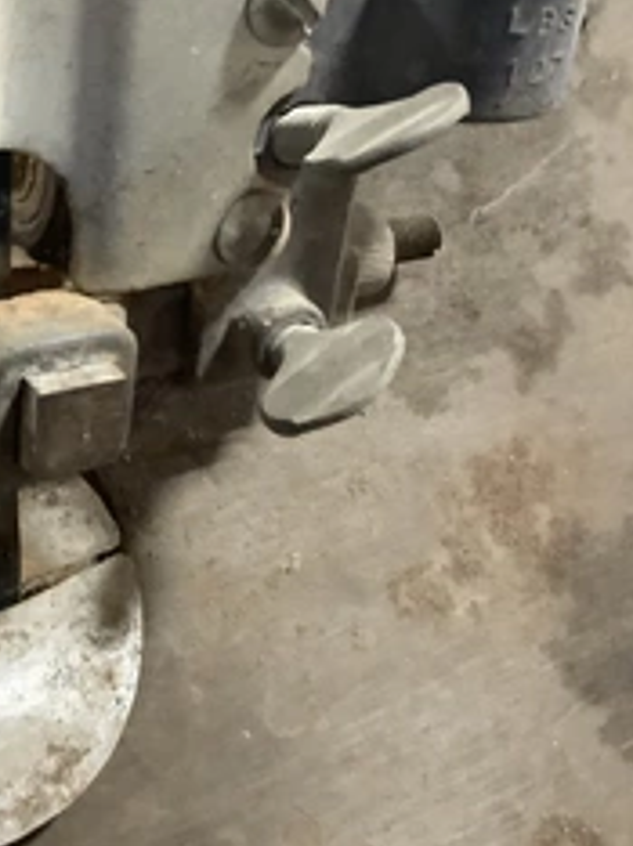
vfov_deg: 36.0
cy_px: 325
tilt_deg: -29.0
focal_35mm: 53
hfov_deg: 26.7
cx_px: 87
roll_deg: -1.7
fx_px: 1295
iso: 800
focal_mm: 3.3
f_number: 2.4
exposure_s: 1/17
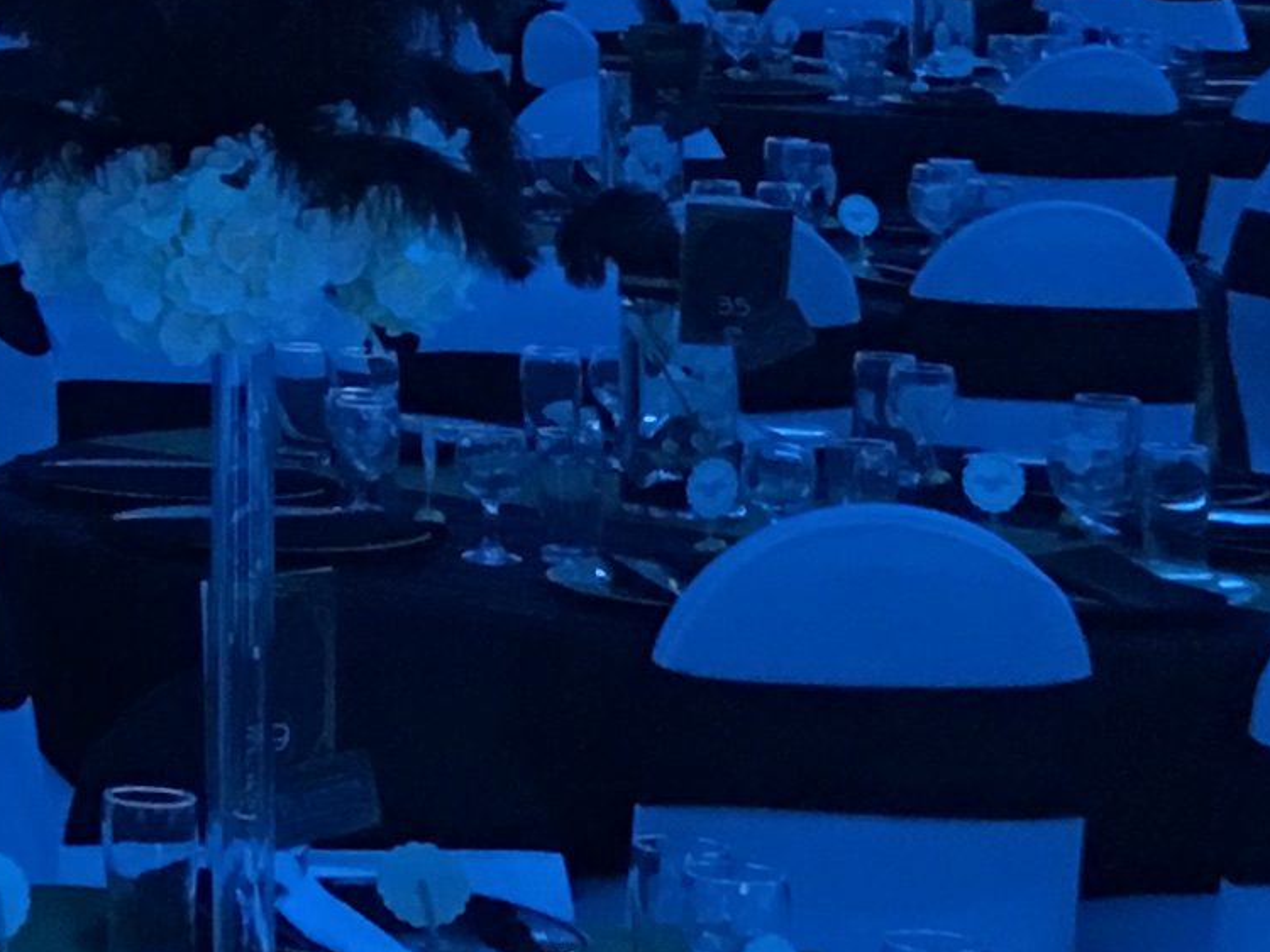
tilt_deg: -0.3
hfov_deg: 11.1
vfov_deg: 9.3
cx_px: -1512
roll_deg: -1.1
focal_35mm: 156
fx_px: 5722
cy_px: -359
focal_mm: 4.15
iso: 50
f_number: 2.2
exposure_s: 1/4
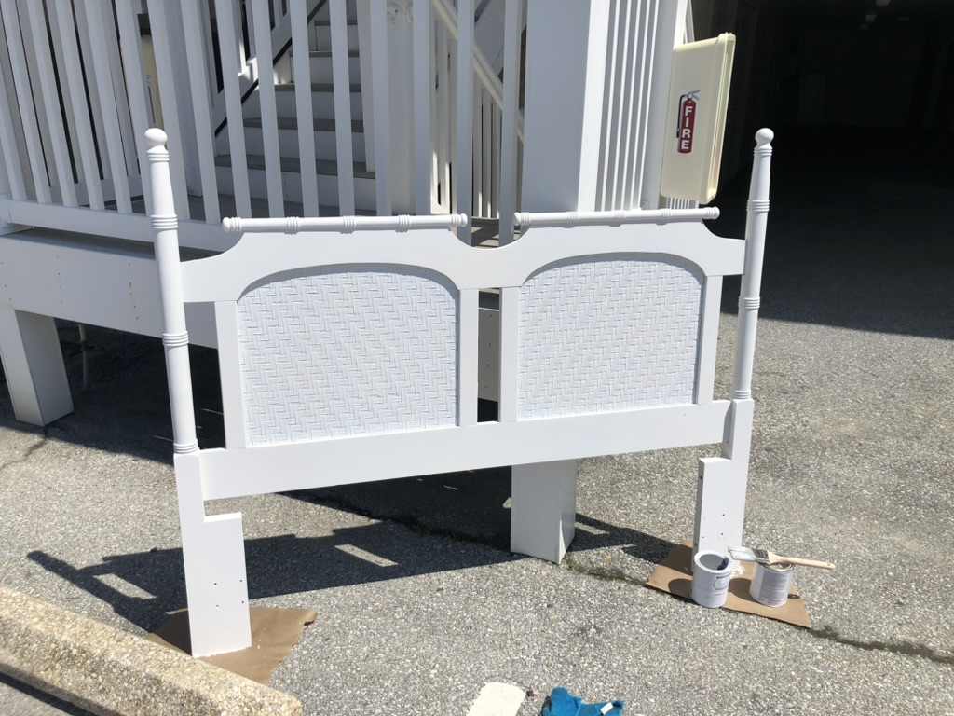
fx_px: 772
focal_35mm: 28
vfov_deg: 49.7
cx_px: 477
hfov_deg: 63.4
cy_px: 358
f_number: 1.8
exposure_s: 1/4878
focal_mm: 3.99
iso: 20
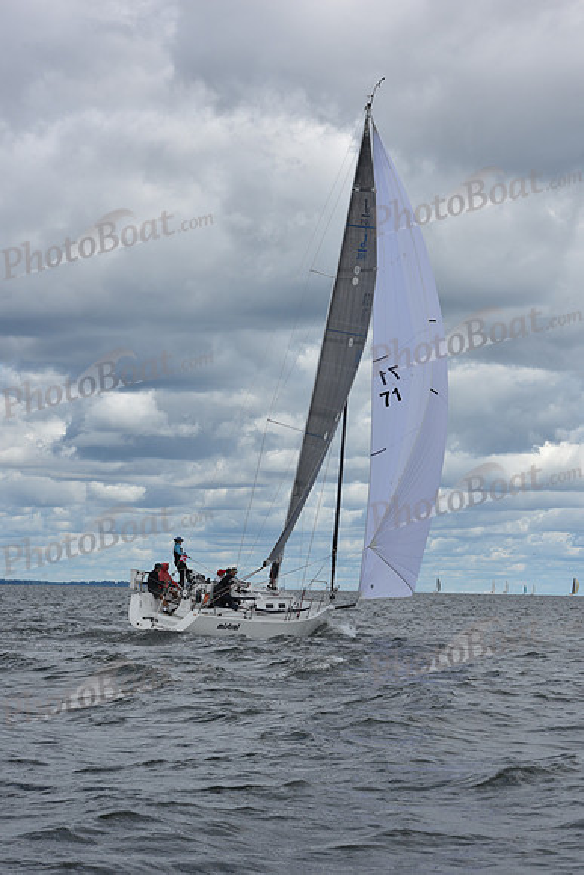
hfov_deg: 13.7
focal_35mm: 100
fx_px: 2432
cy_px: 438
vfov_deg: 20.4
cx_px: 292
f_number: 10
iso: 250
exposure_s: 1/800
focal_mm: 100
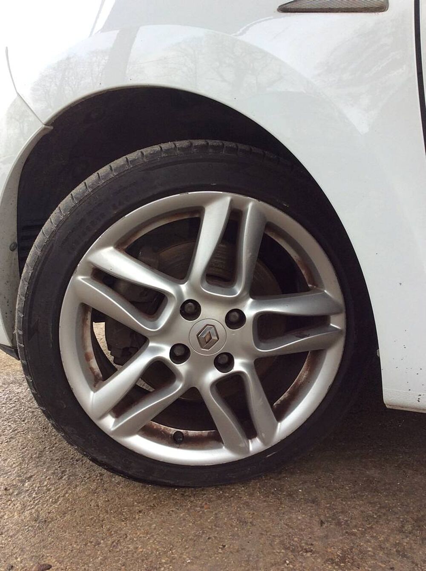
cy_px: 286
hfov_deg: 44.1
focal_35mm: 32
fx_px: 527
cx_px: 213
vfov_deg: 56.9
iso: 32
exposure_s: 1/106
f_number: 2.4
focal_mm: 3.3
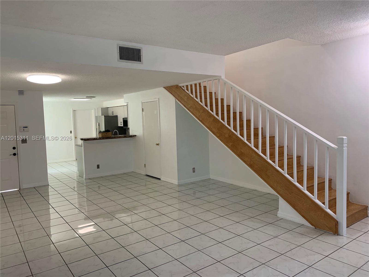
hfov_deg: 67.3
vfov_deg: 53.1
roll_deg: +1.7
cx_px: 184
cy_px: 138
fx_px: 277
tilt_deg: -2.9
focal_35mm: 26
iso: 50
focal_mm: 4.25
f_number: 1.8
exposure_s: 1/60
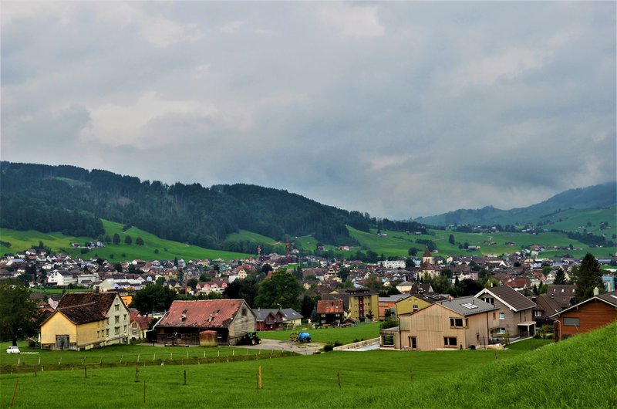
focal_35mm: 51
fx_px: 872
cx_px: 308
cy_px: 204
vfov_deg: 26.4
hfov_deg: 39.0
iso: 320
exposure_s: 1/80
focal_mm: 34
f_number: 8
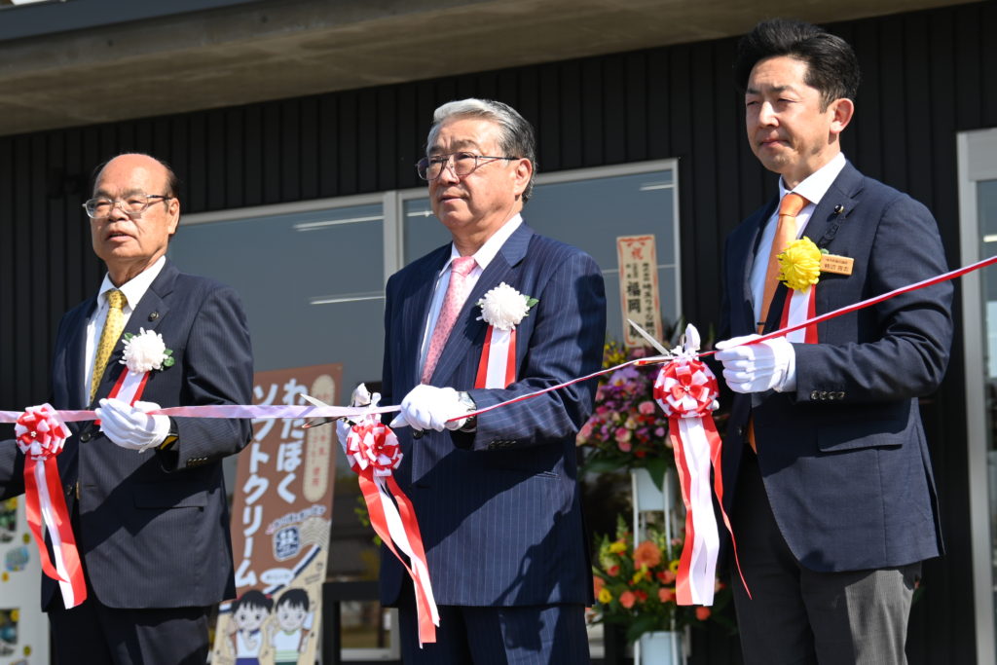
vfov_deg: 13.4
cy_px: 332
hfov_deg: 20.0
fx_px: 2825
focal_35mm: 102
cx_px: 498
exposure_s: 1/320
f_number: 6.3
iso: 100
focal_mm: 68
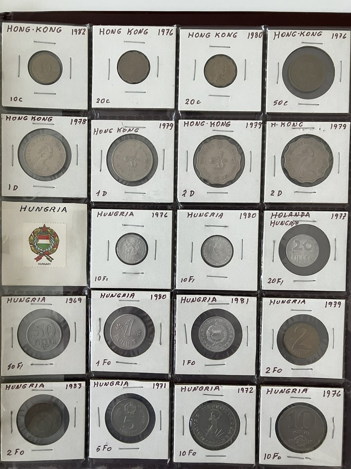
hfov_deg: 49.7
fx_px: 379
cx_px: 176
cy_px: 234
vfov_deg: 63.4
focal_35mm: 28
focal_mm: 3.99
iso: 100
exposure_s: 1/60
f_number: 1.8
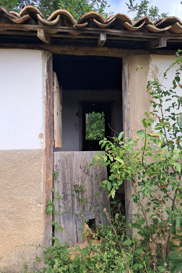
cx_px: 93
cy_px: 135
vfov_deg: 63.7
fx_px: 220
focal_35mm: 29
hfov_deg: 45.0
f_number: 1.8
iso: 50
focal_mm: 4
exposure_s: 1/353
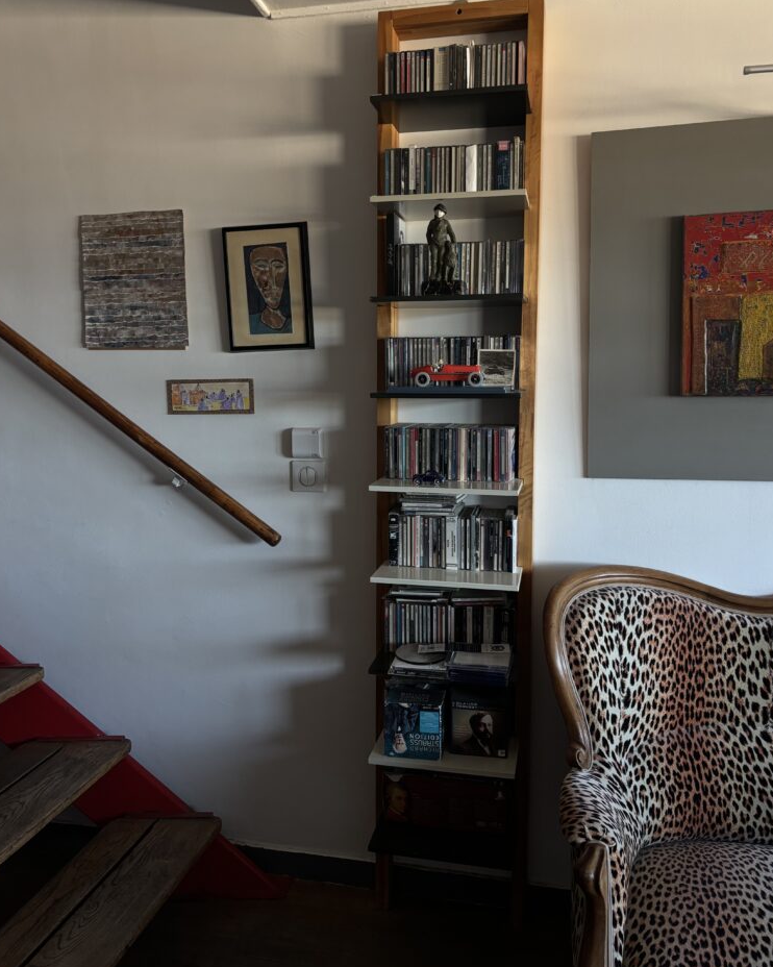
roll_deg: -0.1
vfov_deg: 62.1
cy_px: 448
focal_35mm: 28
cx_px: 389
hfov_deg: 51.5
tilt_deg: -5.3
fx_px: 801
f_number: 1.6
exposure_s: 1/121
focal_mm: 5.96
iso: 125
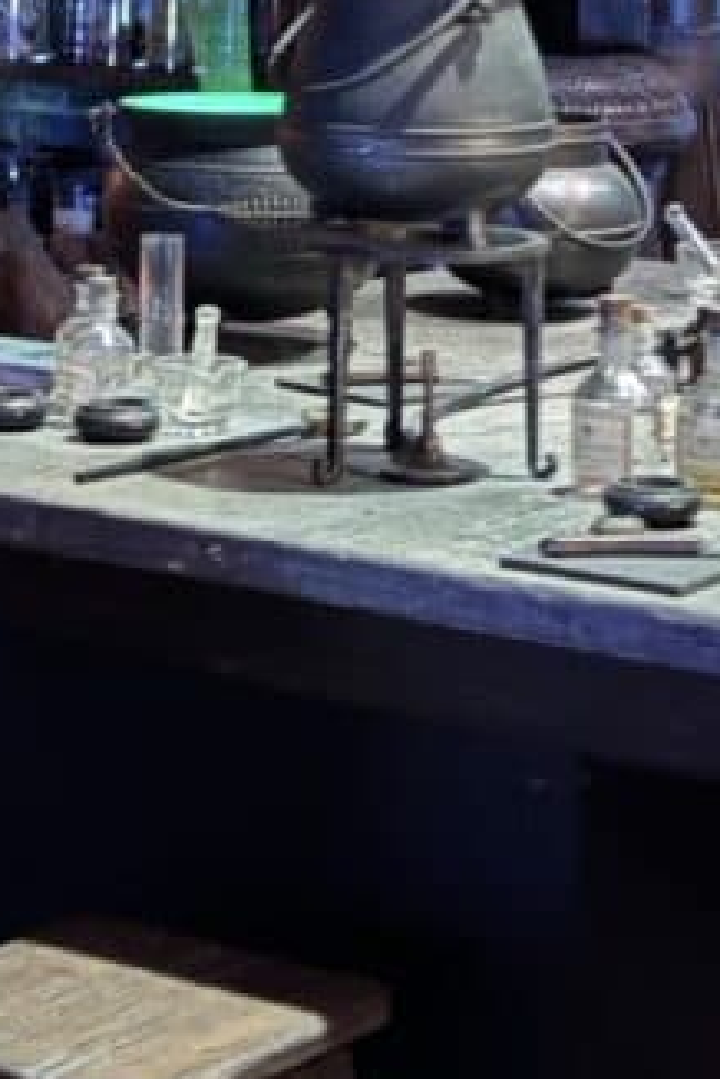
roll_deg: -3.0
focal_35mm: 122
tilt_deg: +3.5
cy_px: -198
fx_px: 3660
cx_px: 287
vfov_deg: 16.2
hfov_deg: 11.2
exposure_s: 1/5
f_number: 1.78
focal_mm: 6.86
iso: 400
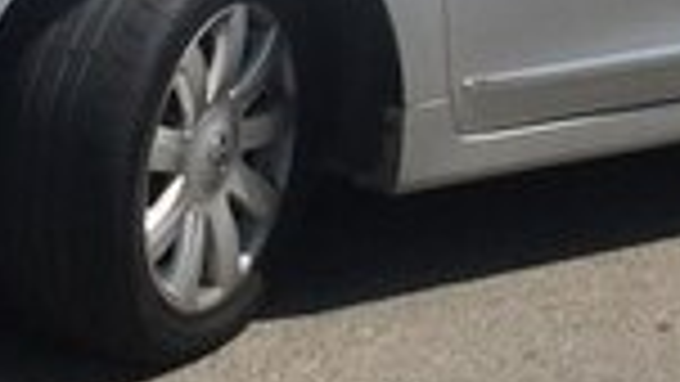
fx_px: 2489
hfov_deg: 15.5
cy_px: -204
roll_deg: +1.1
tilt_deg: -5.3
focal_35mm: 138
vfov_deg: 8.6
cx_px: 423
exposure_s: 1/2933
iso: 32
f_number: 2.2
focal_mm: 4.15
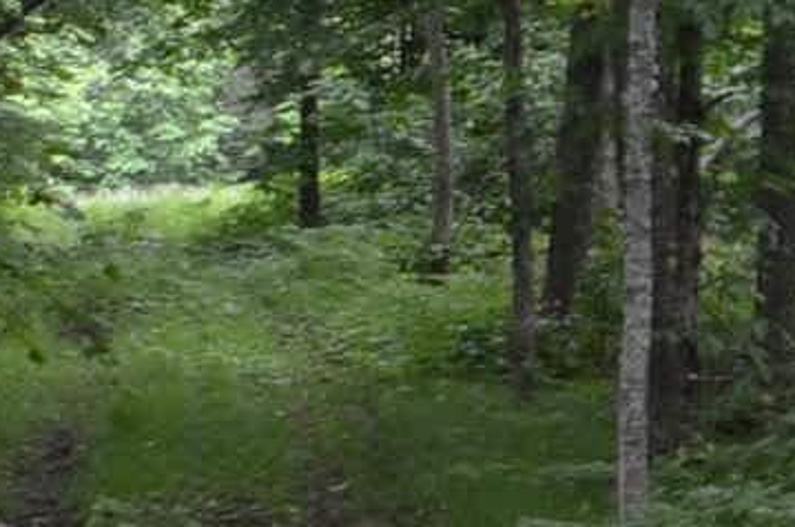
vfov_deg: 6.6
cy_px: -146
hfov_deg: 8.3
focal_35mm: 206
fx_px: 4541
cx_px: 2434
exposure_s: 1/80
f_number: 4.5
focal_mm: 20
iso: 400
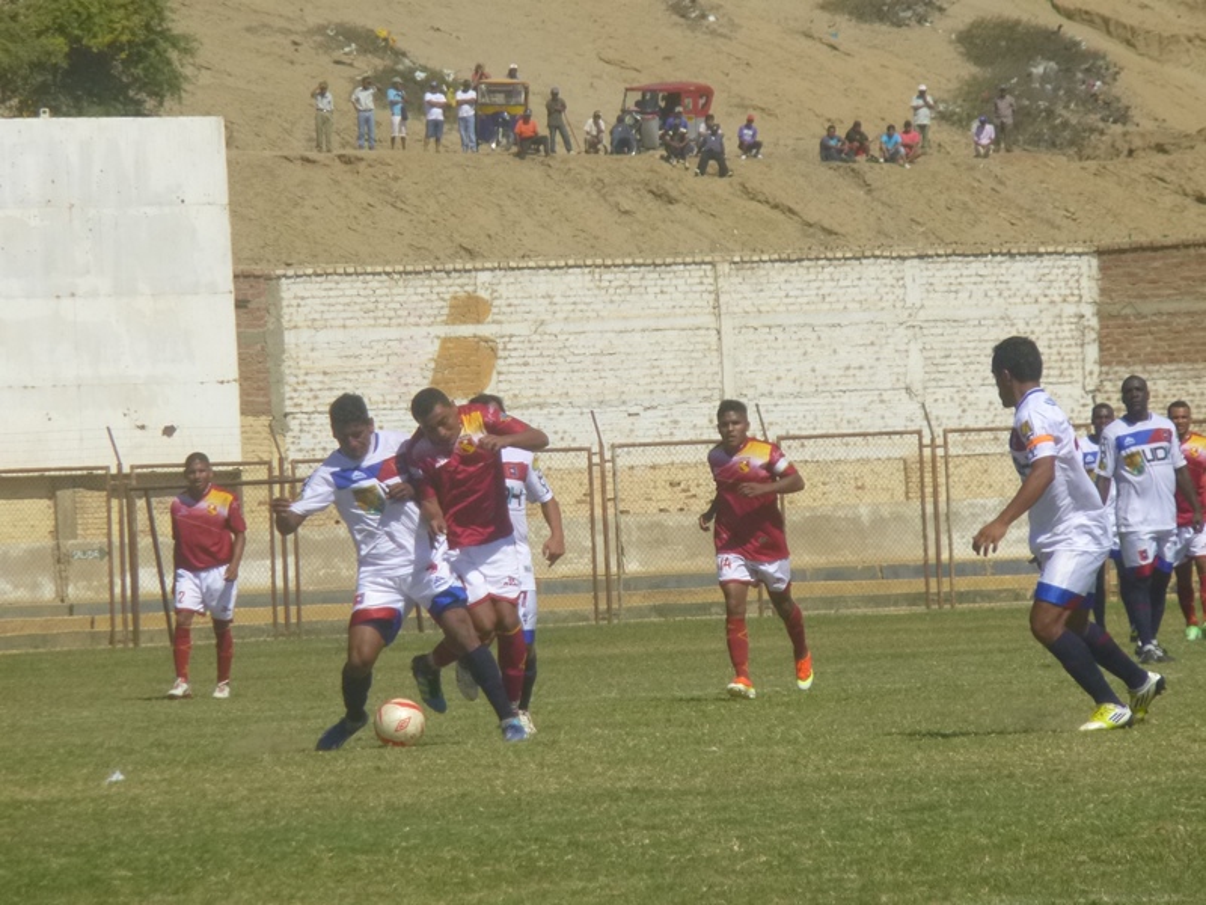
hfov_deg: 6.8
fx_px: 10103
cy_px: 452
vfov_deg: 5.1
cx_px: 603
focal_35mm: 290
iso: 200
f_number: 5.9
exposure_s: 1/1000
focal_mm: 45
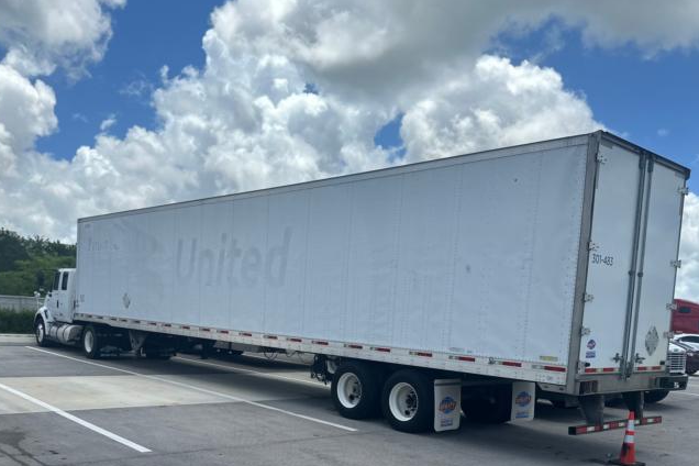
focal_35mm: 34
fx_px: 660
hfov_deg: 55.8
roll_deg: -1.1
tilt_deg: -3.7
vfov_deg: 37.6
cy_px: 367
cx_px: 345
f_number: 1.78
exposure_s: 1/6211
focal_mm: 6.86
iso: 80
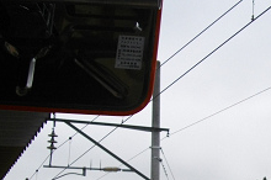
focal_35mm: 94
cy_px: 244
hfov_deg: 21.0
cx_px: 272
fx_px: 707
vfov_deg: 13.9
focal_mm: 5.7
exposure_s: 1/200
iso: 100
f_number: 2.9
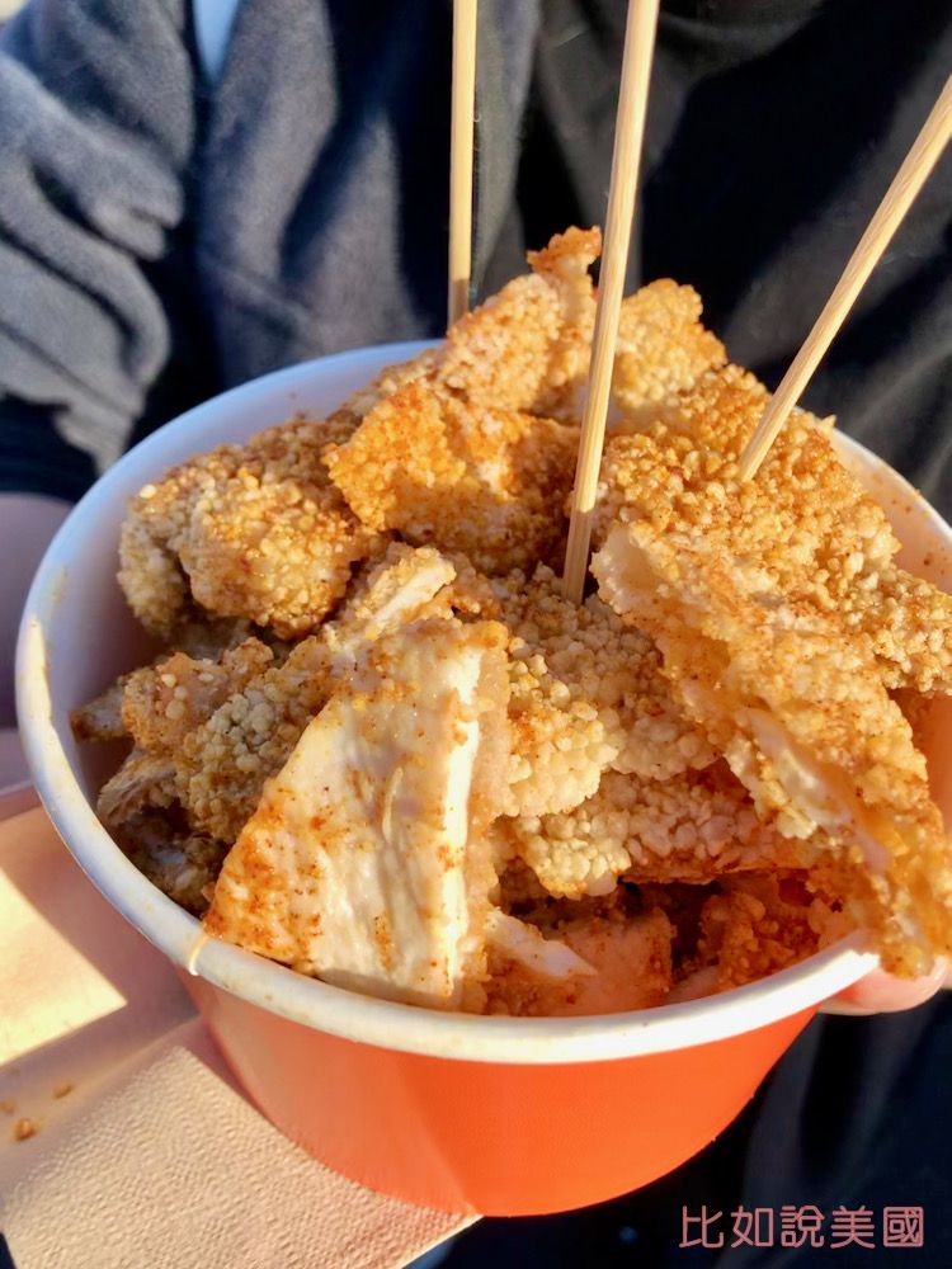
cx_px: 476
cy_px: 634
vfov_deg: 63.4
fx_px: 1027
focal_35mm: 28
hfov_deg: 49.7
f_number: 1.8
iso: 20
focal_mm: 3.99
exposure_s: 1/607
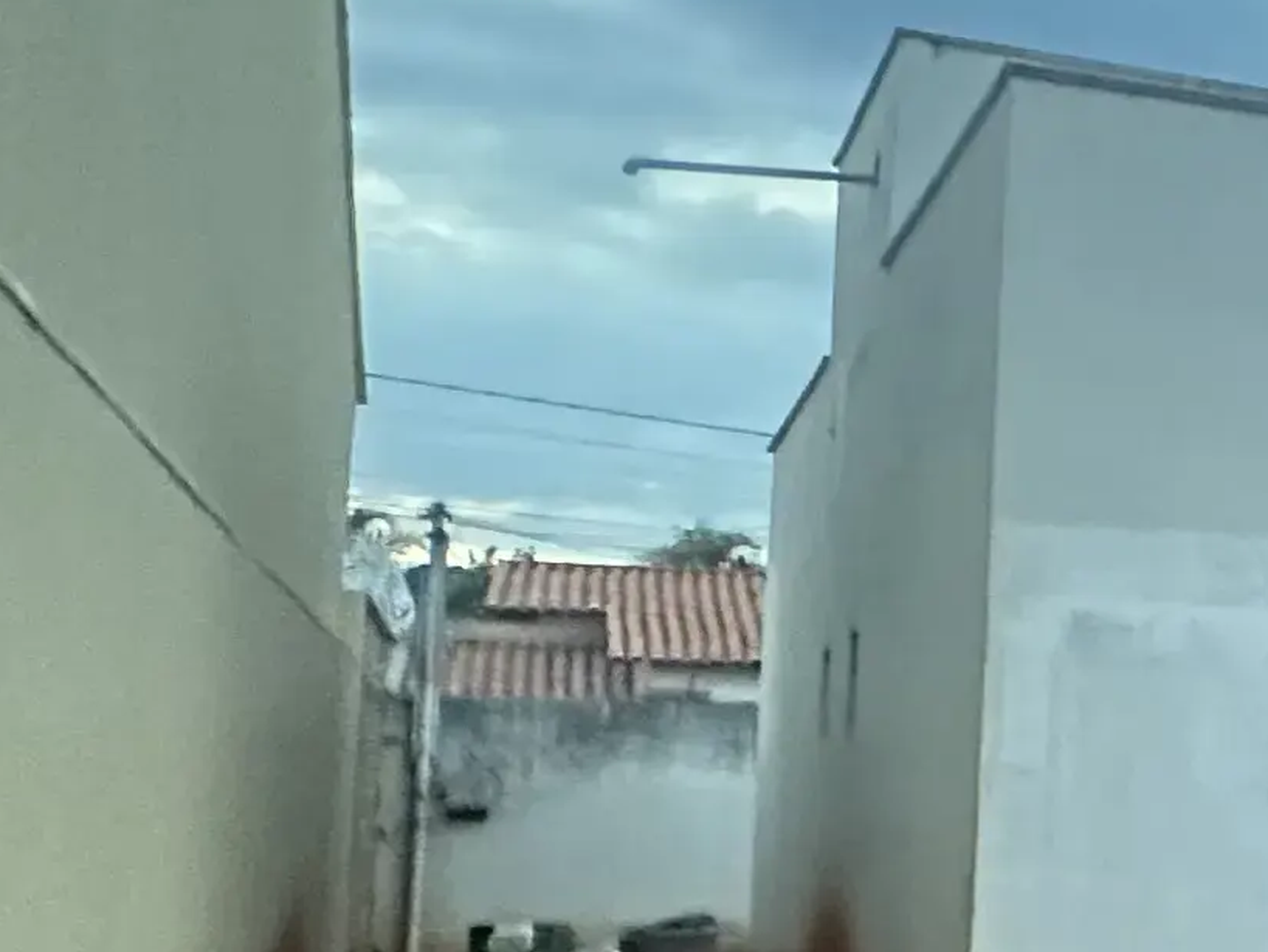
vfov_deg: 21.3
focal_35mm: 69
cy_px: 617
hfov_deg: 15.3
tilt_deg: +5.0
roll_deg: +1.2
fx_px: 2528
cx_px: 3023
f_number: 2.2
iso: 800
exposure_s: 1/60
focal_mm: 2.22
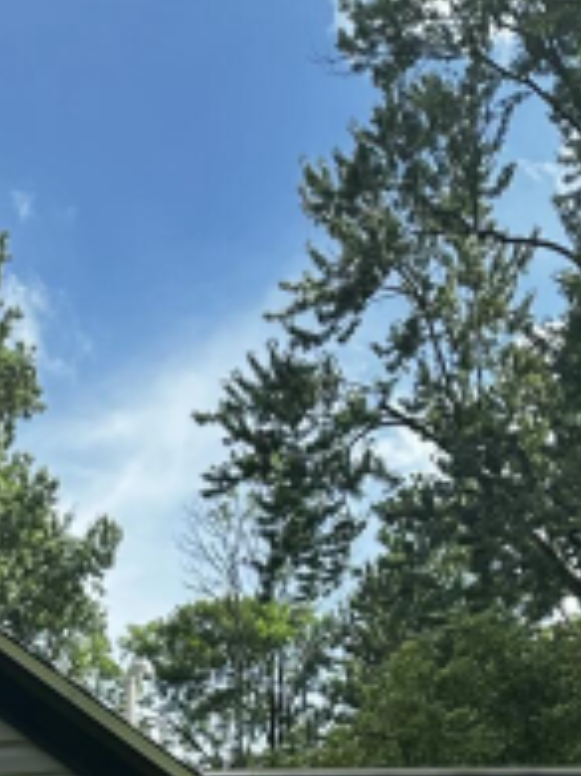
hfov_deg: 17.4
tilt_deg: -1.0
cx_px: -52
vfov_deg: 19.5
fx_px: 1837
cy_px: 1287
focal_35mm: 82
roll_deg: +0.7
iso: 80
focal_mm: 6.86
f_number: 1.78
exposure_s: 1/1664
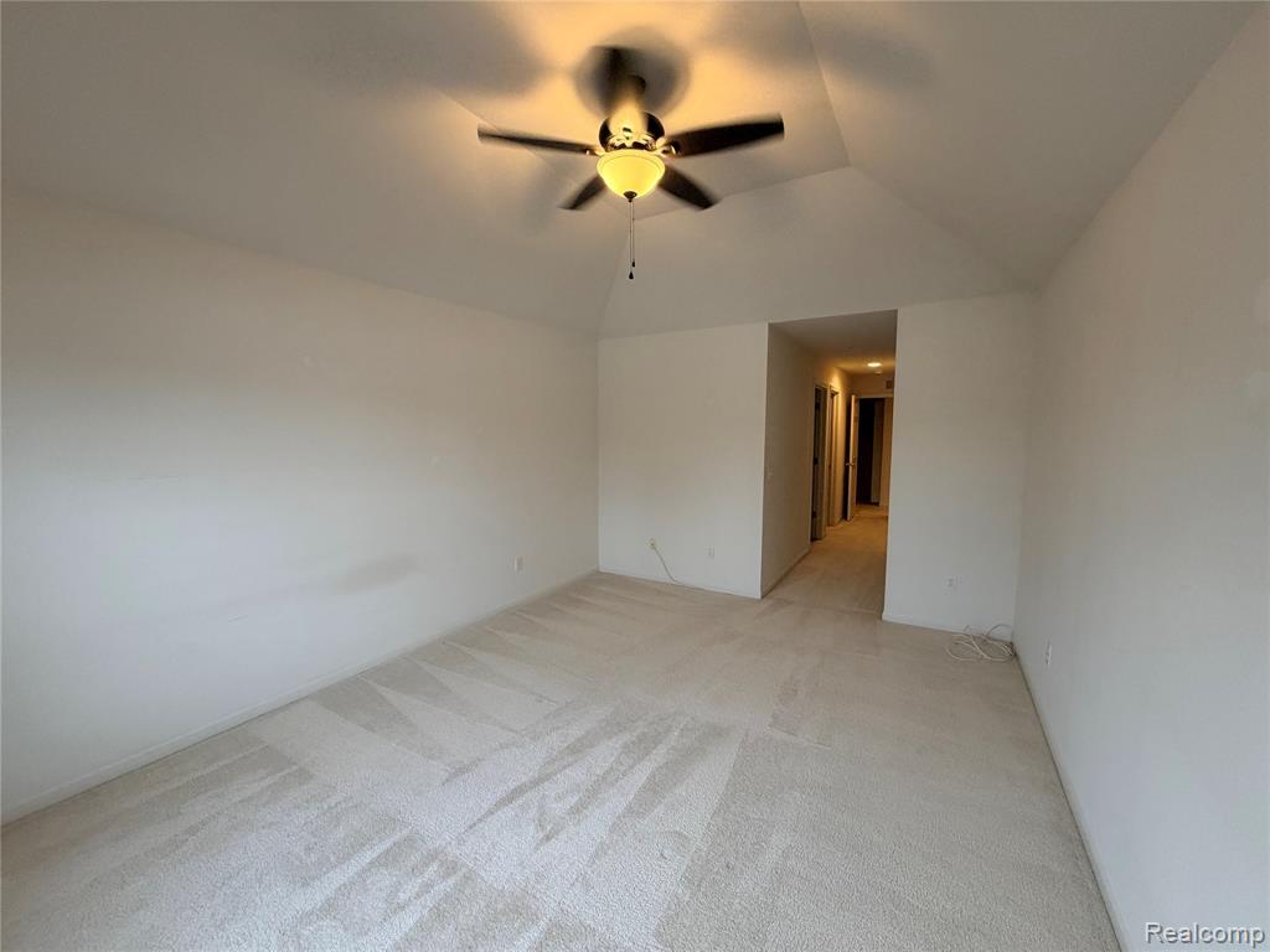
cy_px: 476
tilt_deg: -5.0
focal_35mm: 14
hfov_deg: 102.1
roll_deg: +0.6
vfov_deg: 85.7
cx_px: 635
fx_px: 514
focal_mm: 2.22
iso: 200
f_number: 2.2
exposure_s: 1/60
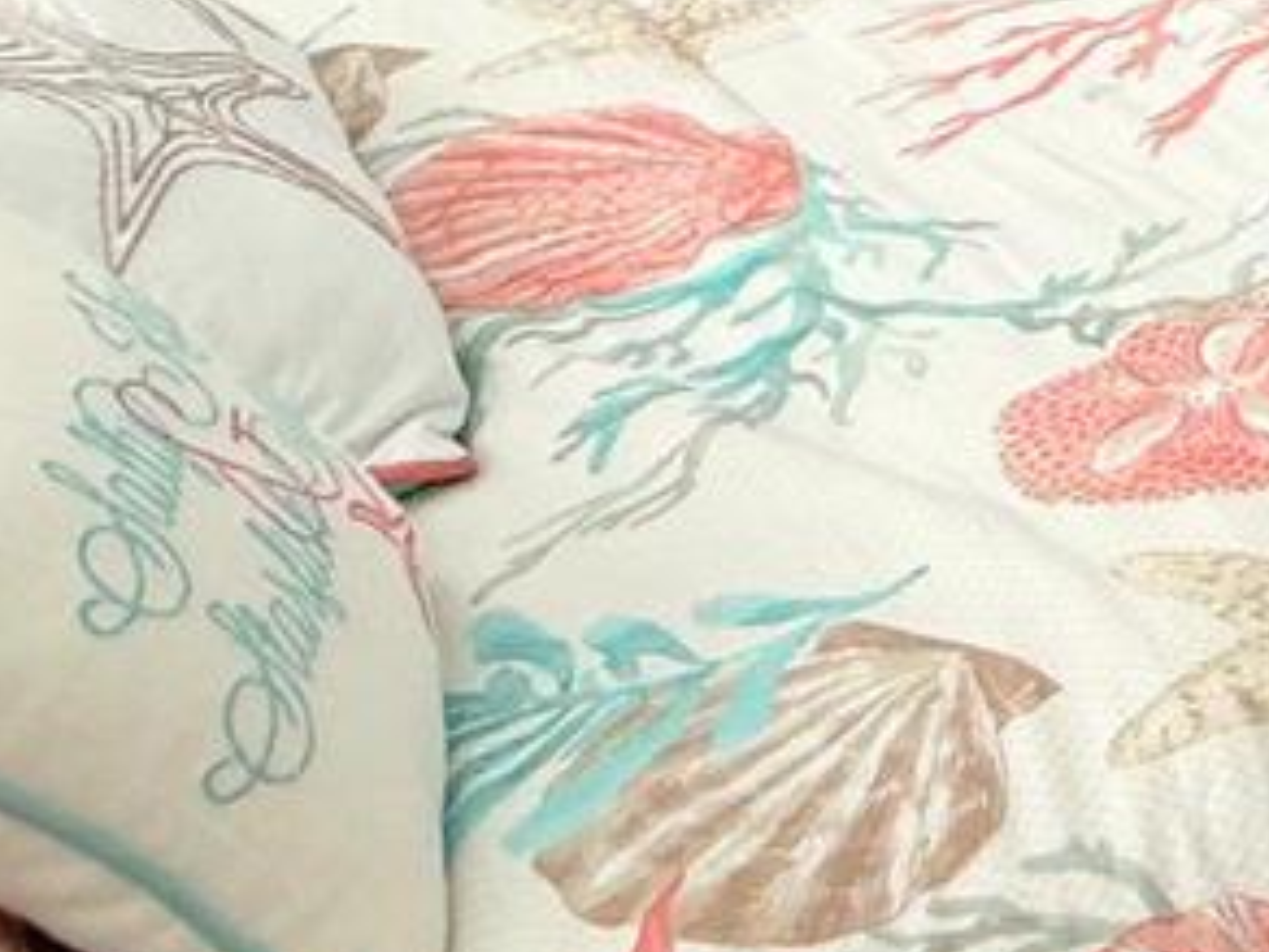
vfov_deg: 19.5
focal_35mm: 69
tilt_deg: -18.9
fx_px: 2529
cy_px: -322
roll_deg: -1.1
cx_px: 2460
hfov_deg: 19.0
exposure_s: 1/120
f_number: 2.2
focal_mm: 2.22
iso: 50
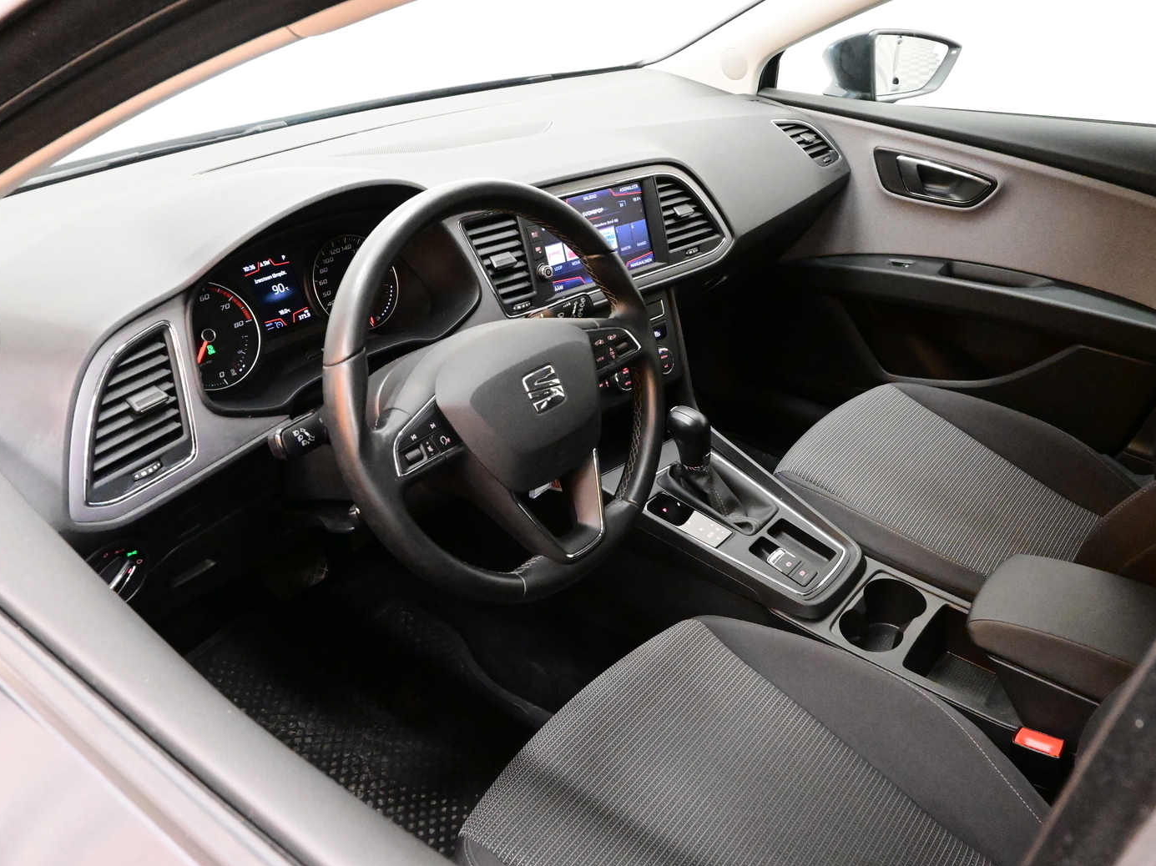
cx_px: 623
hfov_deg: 65.2
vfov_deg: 51.3
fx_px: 901
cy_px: 437
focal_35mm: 27
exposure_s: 1/25
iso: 12800
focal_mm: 16
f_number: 8
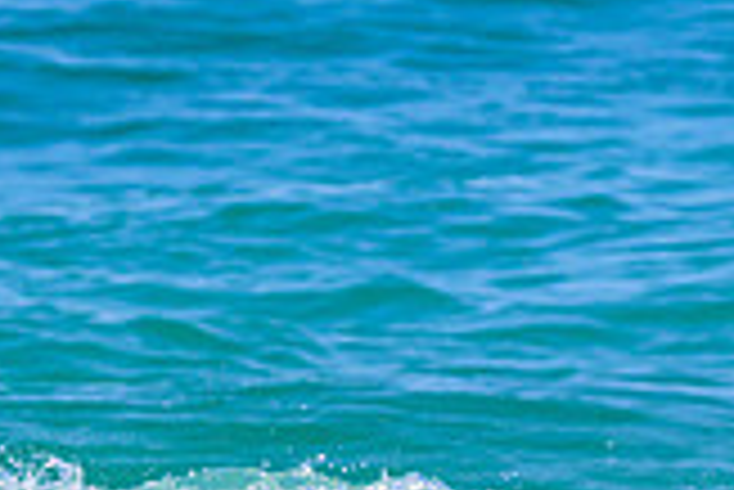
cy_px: 618
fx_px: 34895
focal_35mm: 1710
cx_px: 1144
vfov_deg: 0.8
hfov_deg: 1.2
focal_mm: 480
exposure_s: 1/2000
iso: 900
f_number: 11
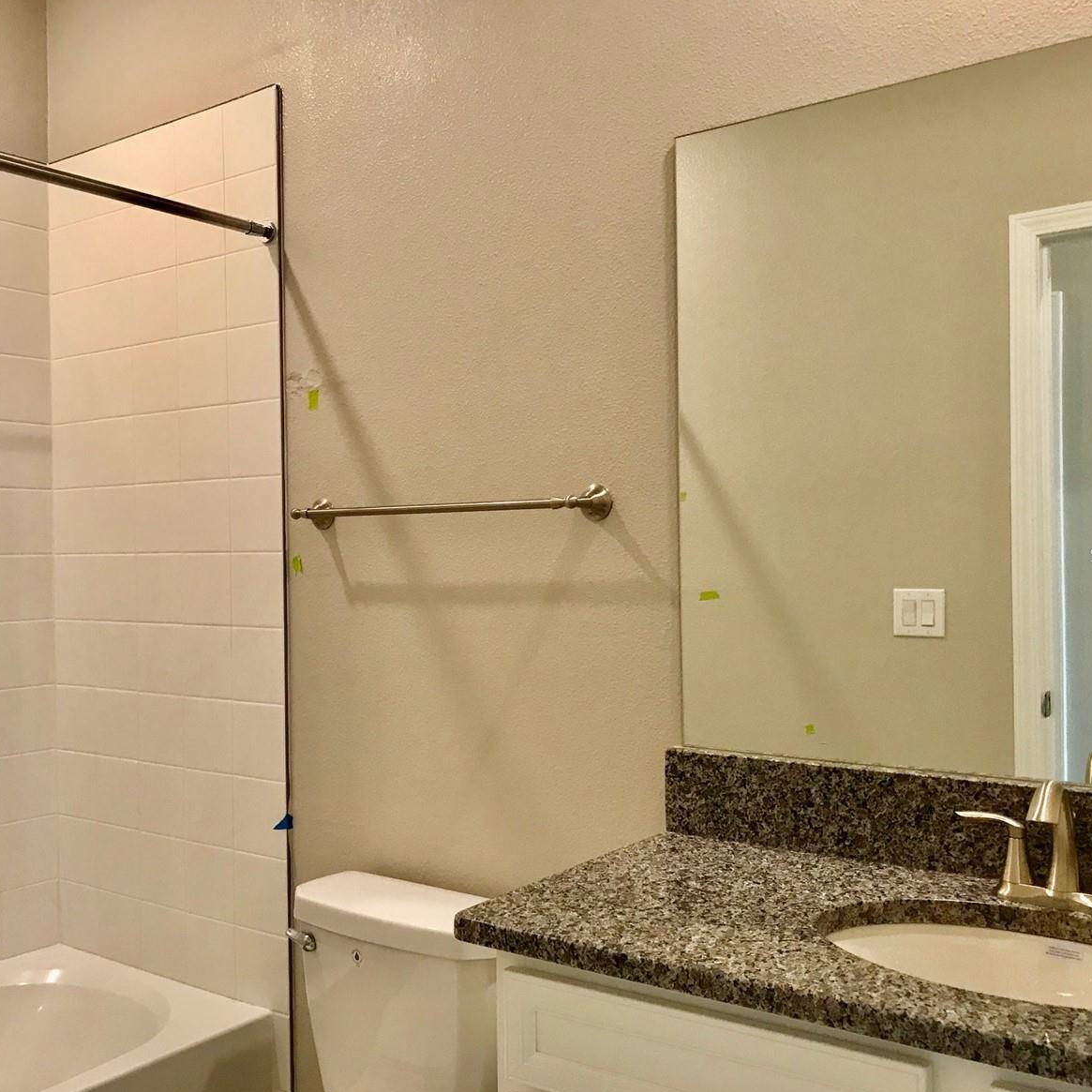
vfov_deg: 48.4
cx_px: 428
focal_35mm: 34
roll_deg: +0.6
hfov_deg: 48.1
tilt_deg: +2.3
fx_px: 1213
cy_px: 555
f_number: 1.8
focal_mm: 3.99
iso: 32
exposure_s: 1/30
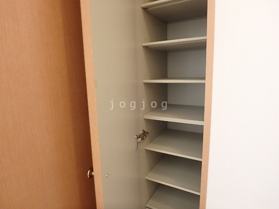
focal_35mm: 21
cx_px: 140
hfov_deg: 79.0
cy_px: 104
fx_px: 169
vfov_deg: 63.4
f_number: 3.5
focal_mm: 3.7
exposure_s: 1/30
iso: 640
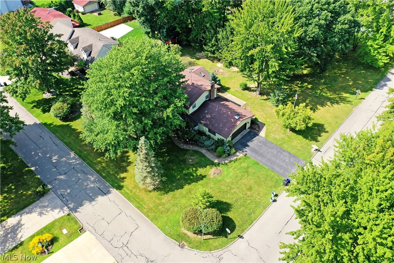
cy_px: 132
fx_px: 306
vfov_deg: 46.4
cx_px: 197
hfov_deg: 65.5
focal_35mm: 28
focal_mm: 10.26
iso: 100
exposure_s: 1/240
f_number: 5
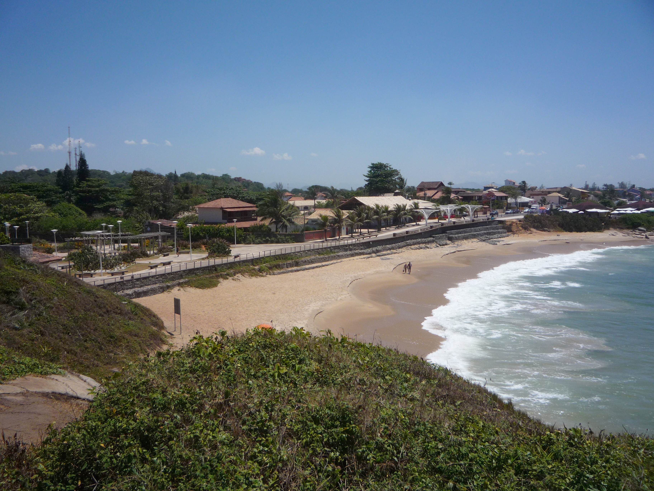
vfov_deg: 46.8
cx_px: 327
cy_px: 246
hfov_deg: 60.0
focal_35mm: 30
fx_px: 567
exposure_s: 1/800
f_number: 5.6
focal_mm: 5.2
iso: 100
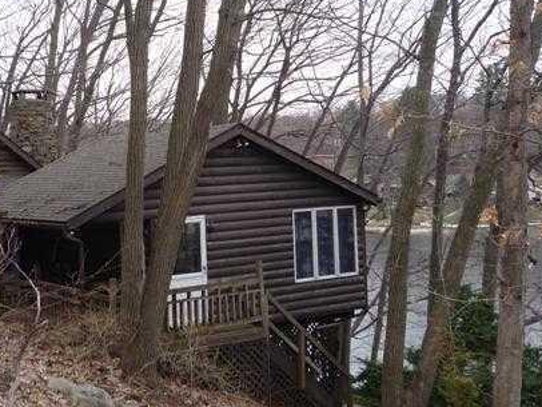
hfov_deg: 36.2
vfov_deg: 28.0
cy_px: 175
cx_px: 156
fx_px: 815
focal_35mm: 52
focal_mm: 4.4
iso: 100
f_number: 2.8
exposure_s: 1/400
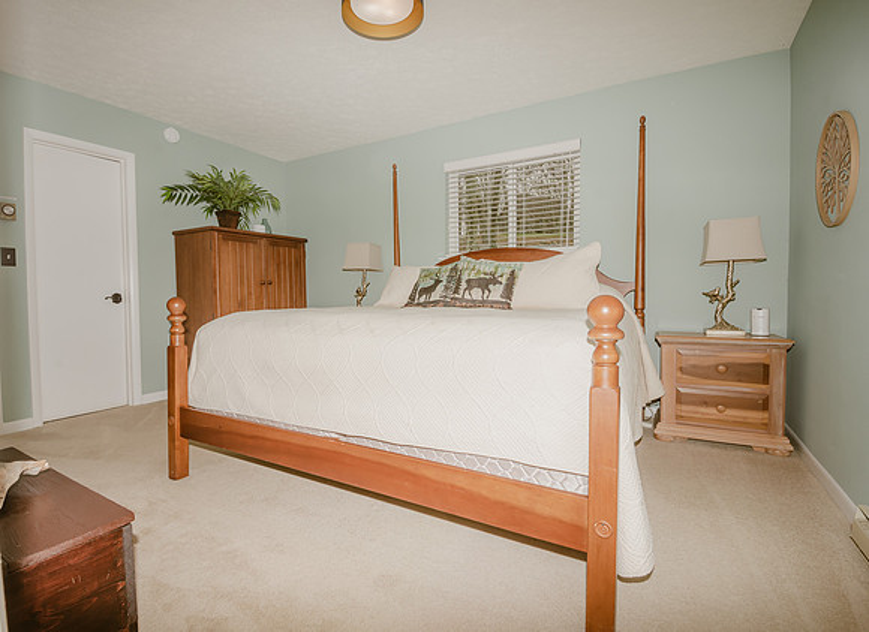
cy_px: 316
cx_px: 401
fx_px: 403
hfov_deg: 94.2
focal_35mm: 16
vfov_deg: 76.3
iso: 200
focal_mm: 10
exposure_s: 1/250
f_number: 8
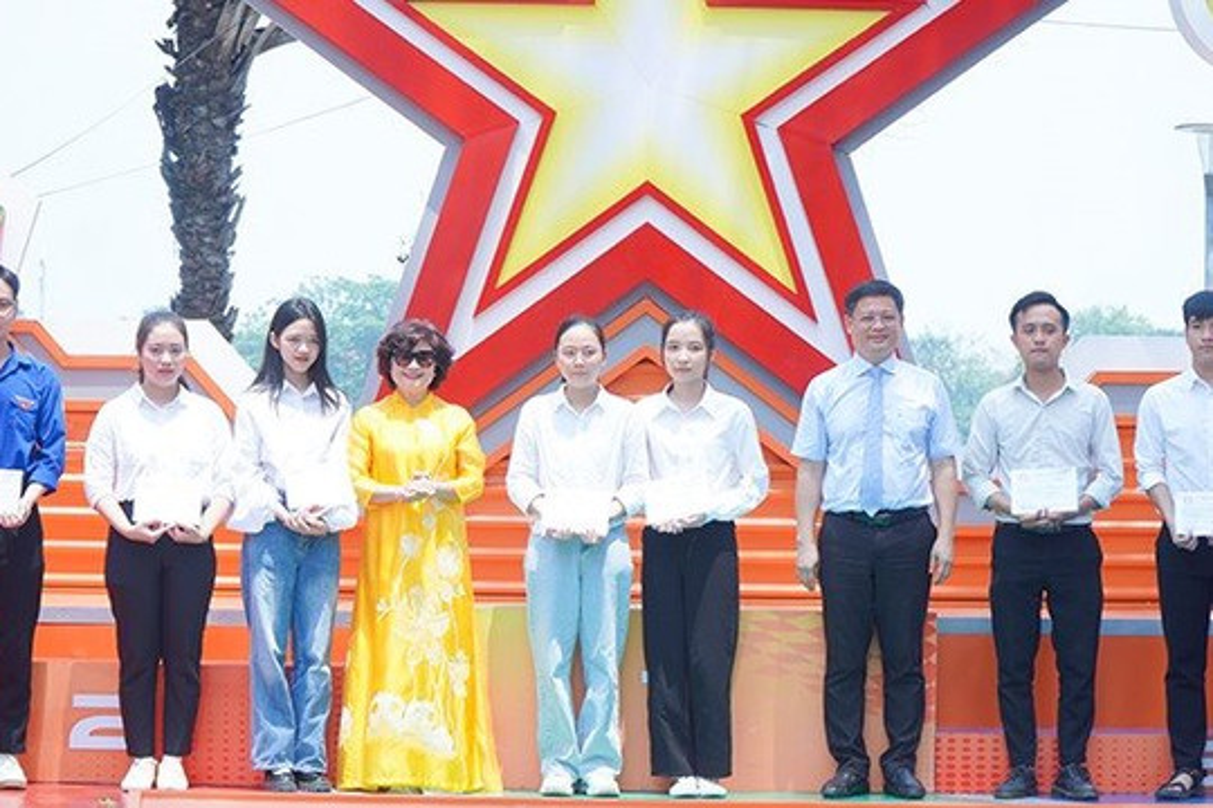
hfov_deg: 23.4
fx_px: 2931
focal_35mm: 87
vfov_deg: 15.7
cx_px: 606
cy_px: 404
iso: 160
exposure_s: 1/250
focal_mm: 58
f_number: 6.3
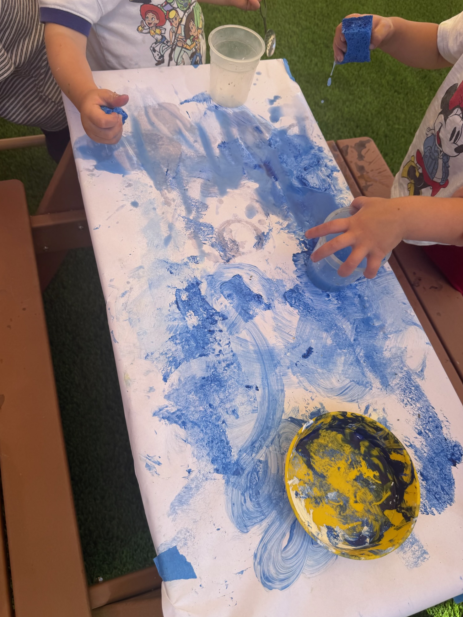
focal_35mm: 25
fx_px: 446
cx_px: 223
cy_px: 315
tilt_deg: -63.2
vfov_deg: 69.4
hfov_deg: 54.9
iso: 80
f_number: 1.78
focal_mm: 6.76
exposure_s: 1/1770
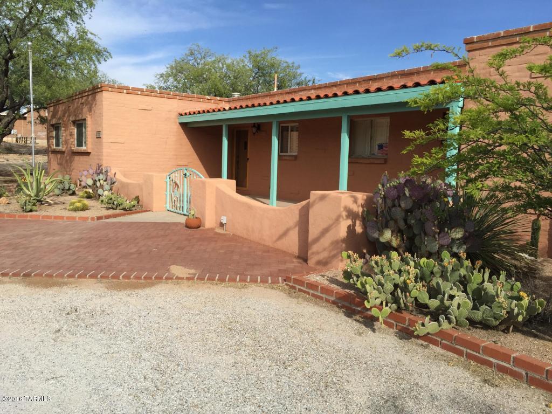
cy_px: 207
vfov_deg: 48.2
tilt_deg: -2.9
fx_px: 462
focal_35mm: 29
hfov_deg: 61.7
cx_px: 276
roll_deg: -1.3
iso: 32
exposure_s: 1/1721
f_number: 2.2
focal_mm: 4.15
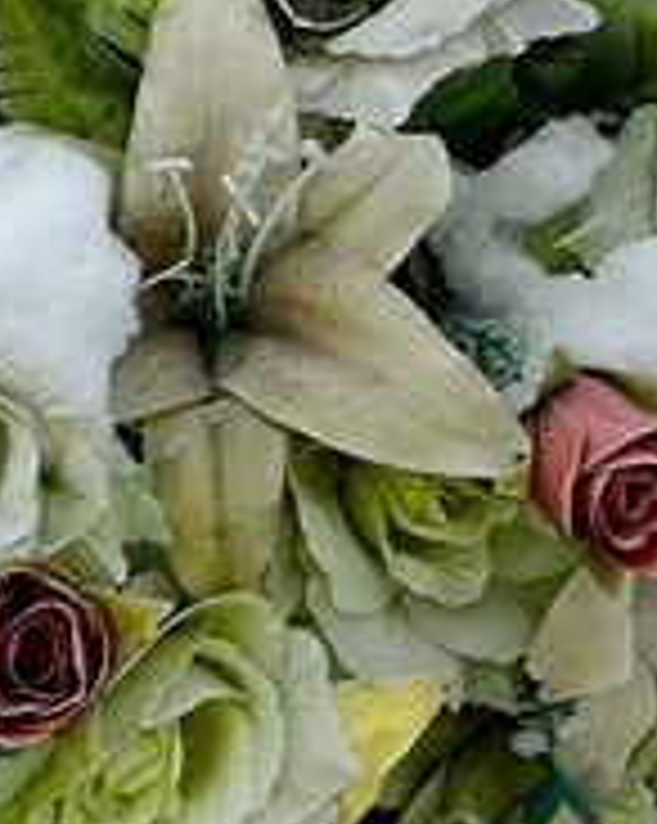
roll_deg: +2.1
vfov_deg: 5.9
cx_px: 1634
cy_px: 14
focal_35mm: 329
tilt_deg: -21.7
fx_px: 8010
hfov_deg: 4.6
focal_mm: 9
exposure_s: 1/99
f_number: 2.8
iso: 40
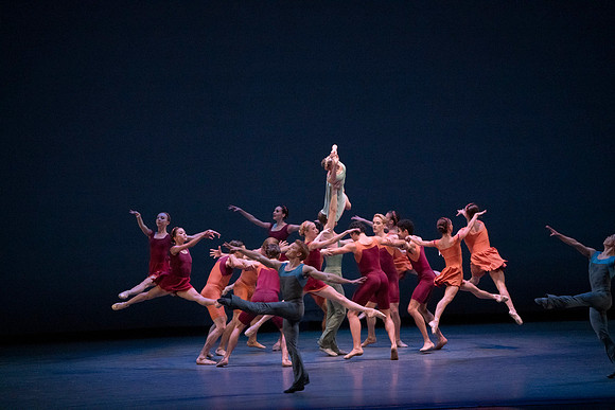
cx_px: 308
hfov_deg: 11.0
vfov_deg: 7.3
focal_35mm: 187
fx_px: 3195
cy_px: 205
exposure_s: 1/400
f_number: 7.1
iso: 6400
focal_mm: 187
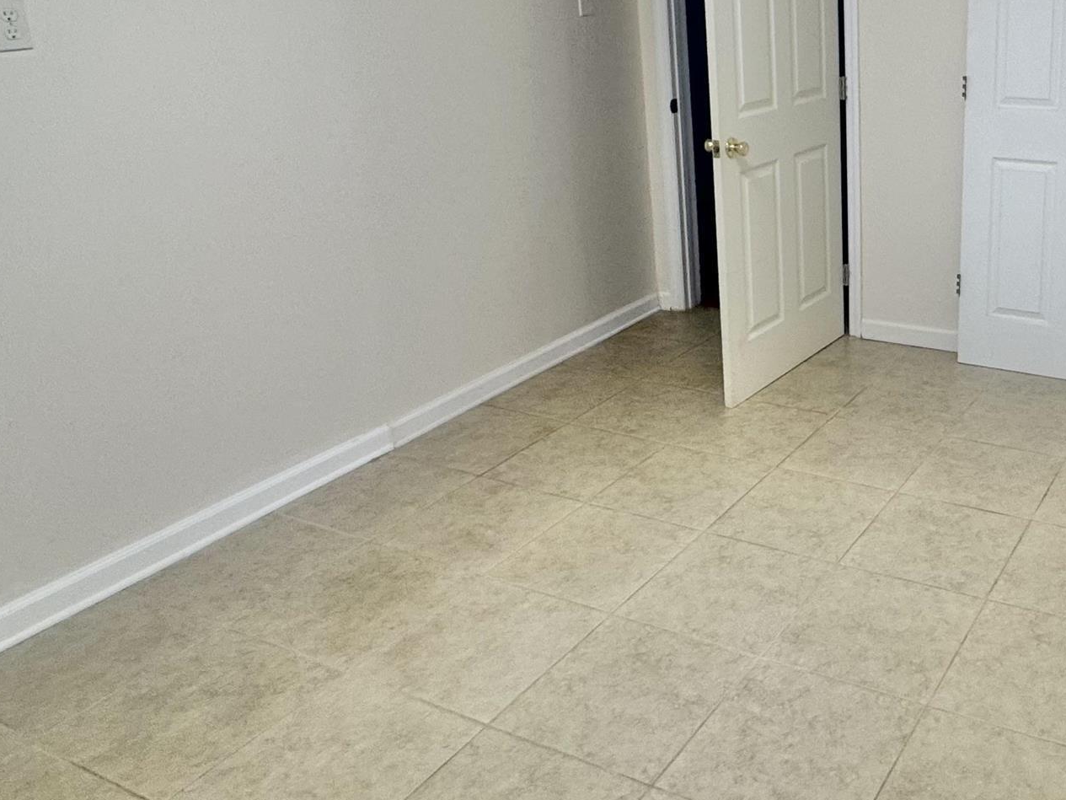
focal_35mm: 34
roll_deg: +0.6
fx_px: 1047
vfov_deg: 40.9
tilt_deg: -14.9
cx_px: 880
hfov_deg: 50.1
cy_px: 226
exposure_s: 1/120
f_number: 2.2
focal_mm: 2.22
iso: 100
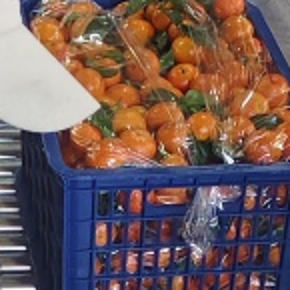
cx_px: 180
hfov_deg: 11.6
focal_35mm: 150
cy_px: 451
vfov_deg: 11.1
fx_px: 1422
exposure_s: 1/97.7
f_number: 1.88
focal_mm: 5.56
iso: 225
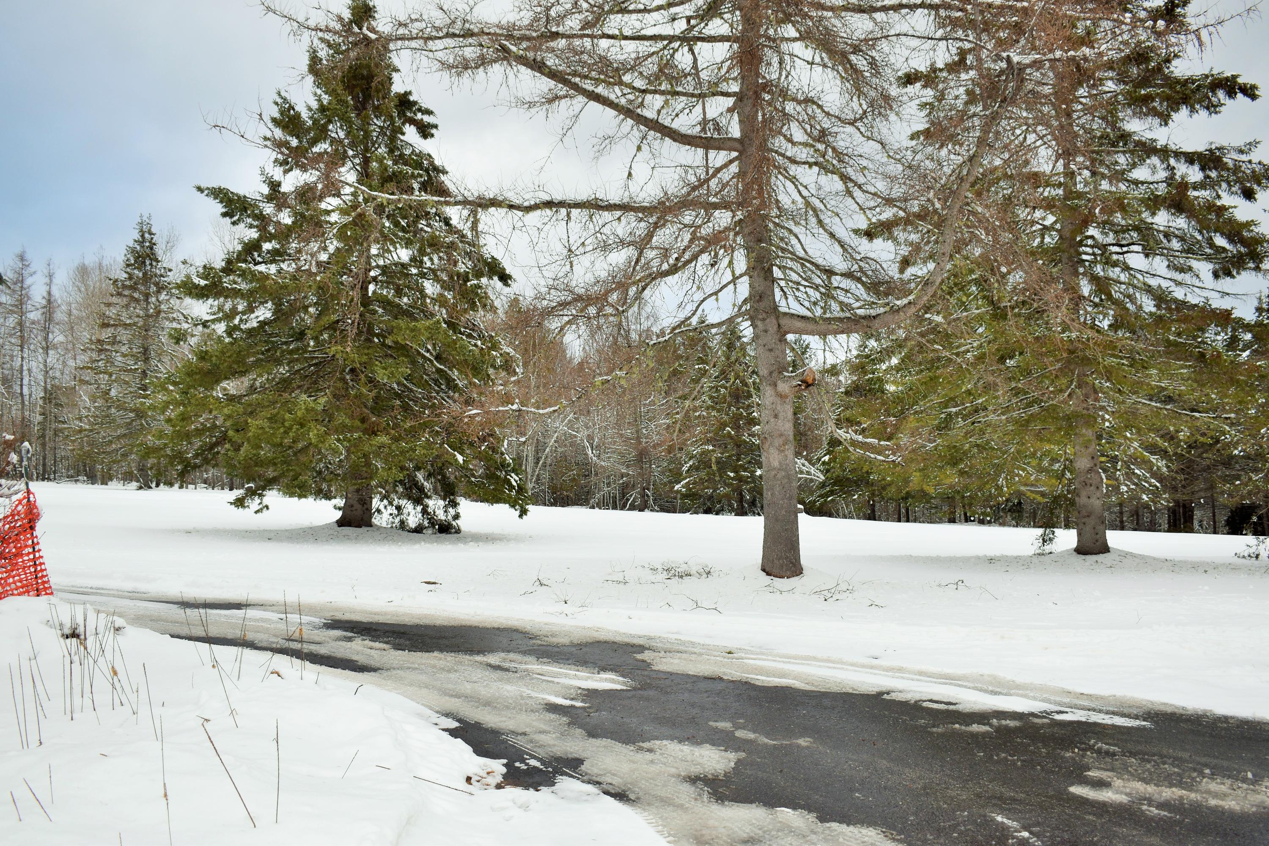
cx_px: 634
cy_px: 423
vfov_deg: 36.9
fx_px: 1269
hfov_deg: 53.1
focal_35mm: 36
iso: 100
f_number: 5
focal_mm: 24
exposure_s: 1/200
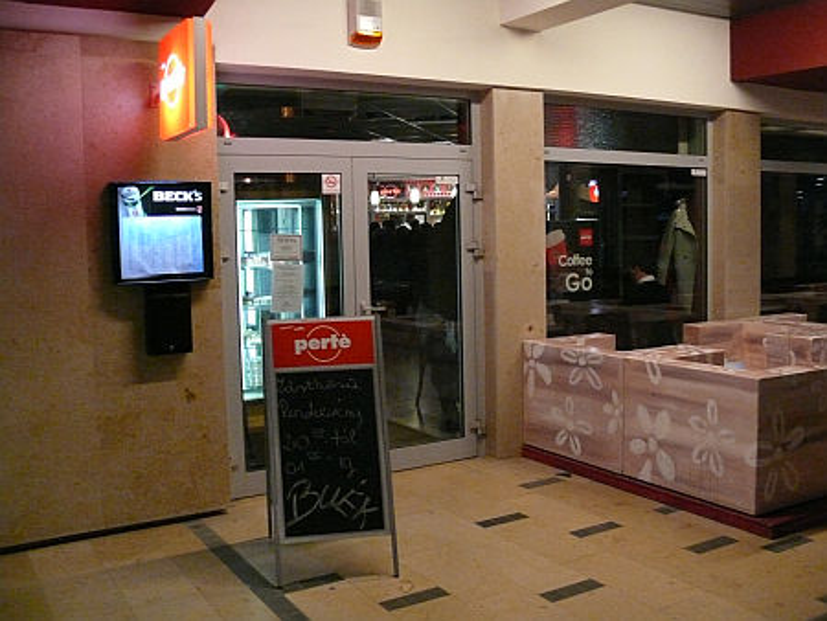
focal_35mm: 35
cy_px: 310
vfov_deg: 40.7
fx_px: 837
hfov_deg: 52.6
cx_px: 414
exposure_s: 1/25
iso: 800
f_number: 2.8
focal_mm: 7.4
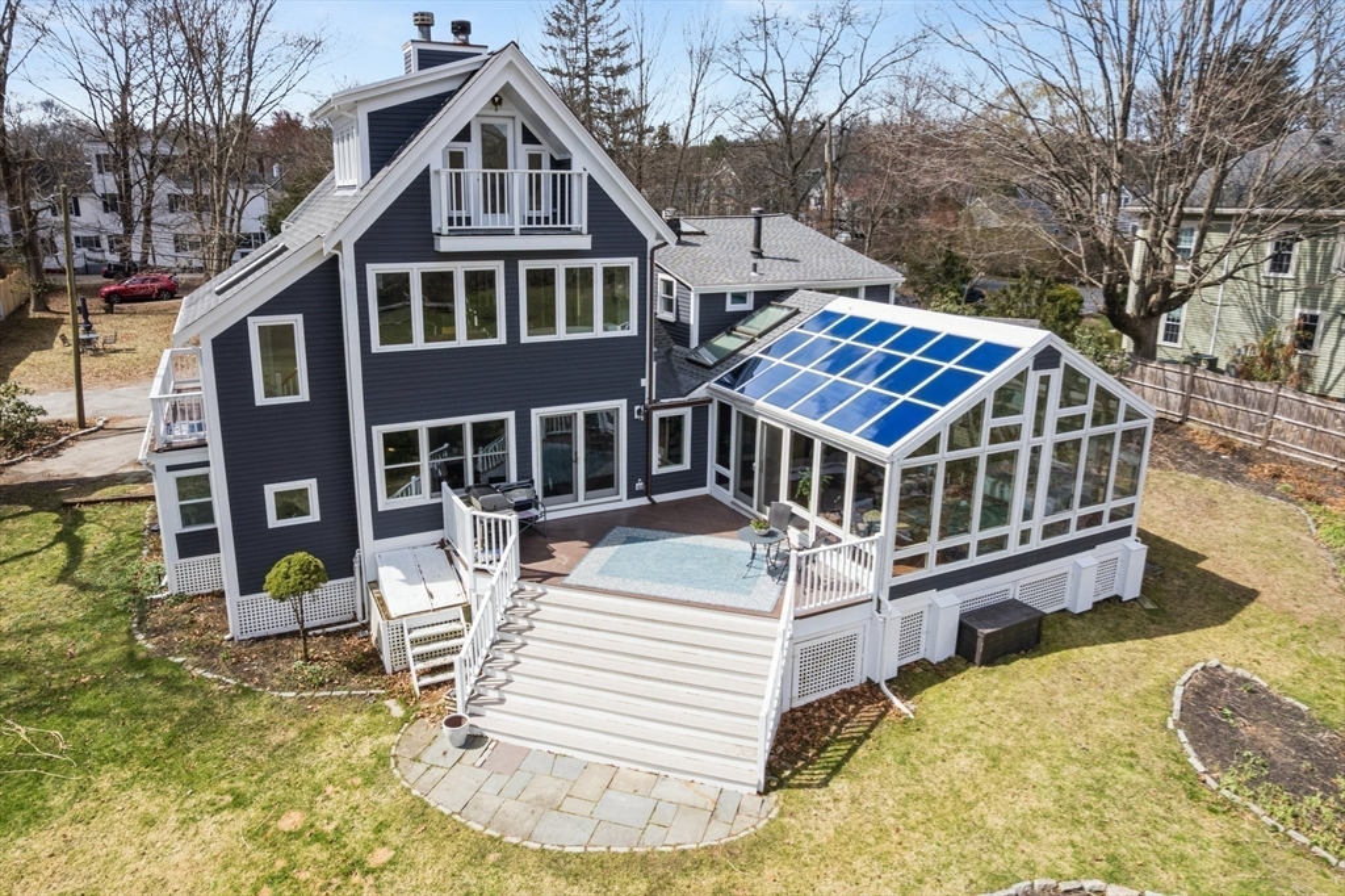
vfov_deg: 57.2
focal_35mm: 22
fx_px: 822
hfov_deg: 78.6
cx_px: 672
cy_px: 448
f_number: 2.8
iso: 100
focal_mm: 8.4
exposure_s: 1/1500
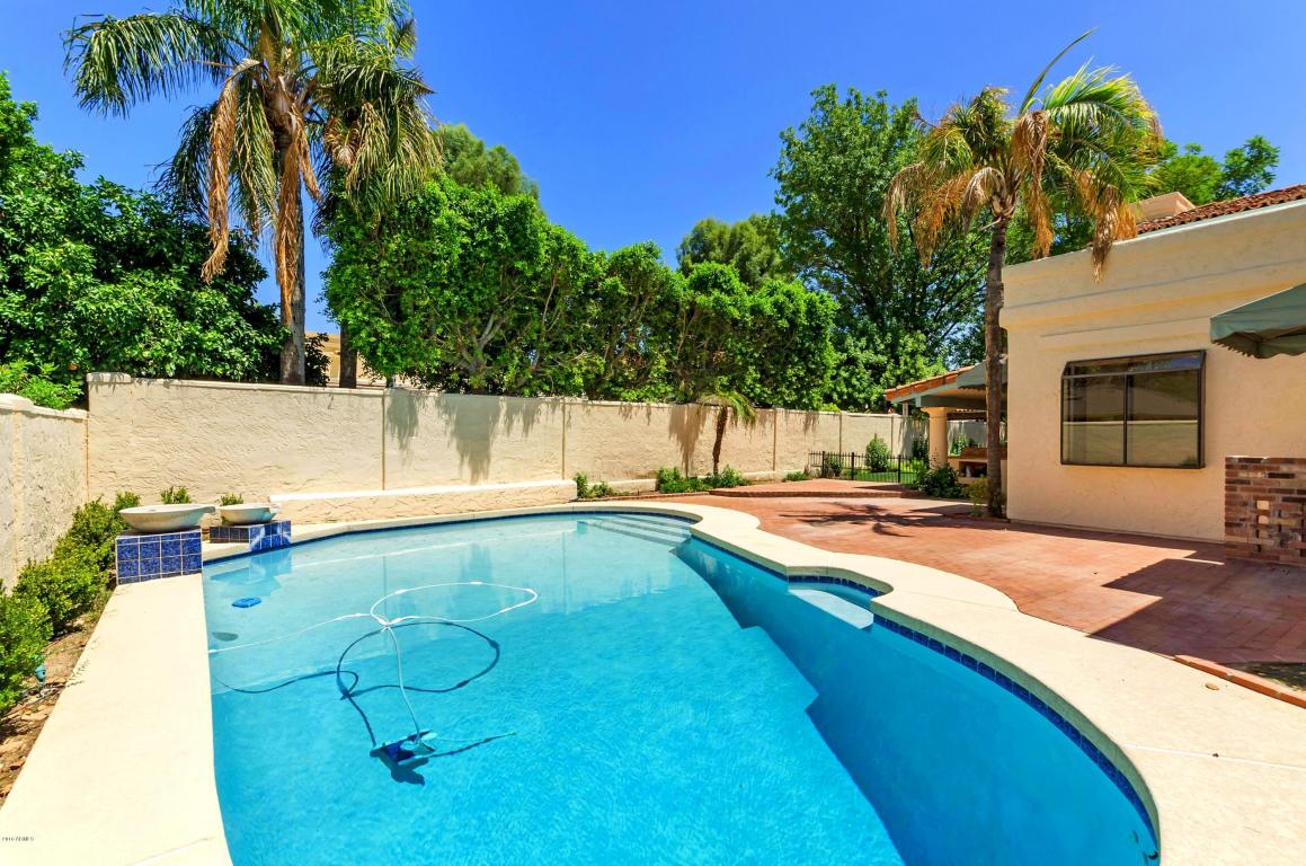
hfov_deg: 100.5
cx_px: 653
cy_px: 433
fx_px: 543
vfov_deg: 77.1
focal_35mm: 15
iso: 250
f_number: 16
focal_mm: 10
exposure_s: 1/250
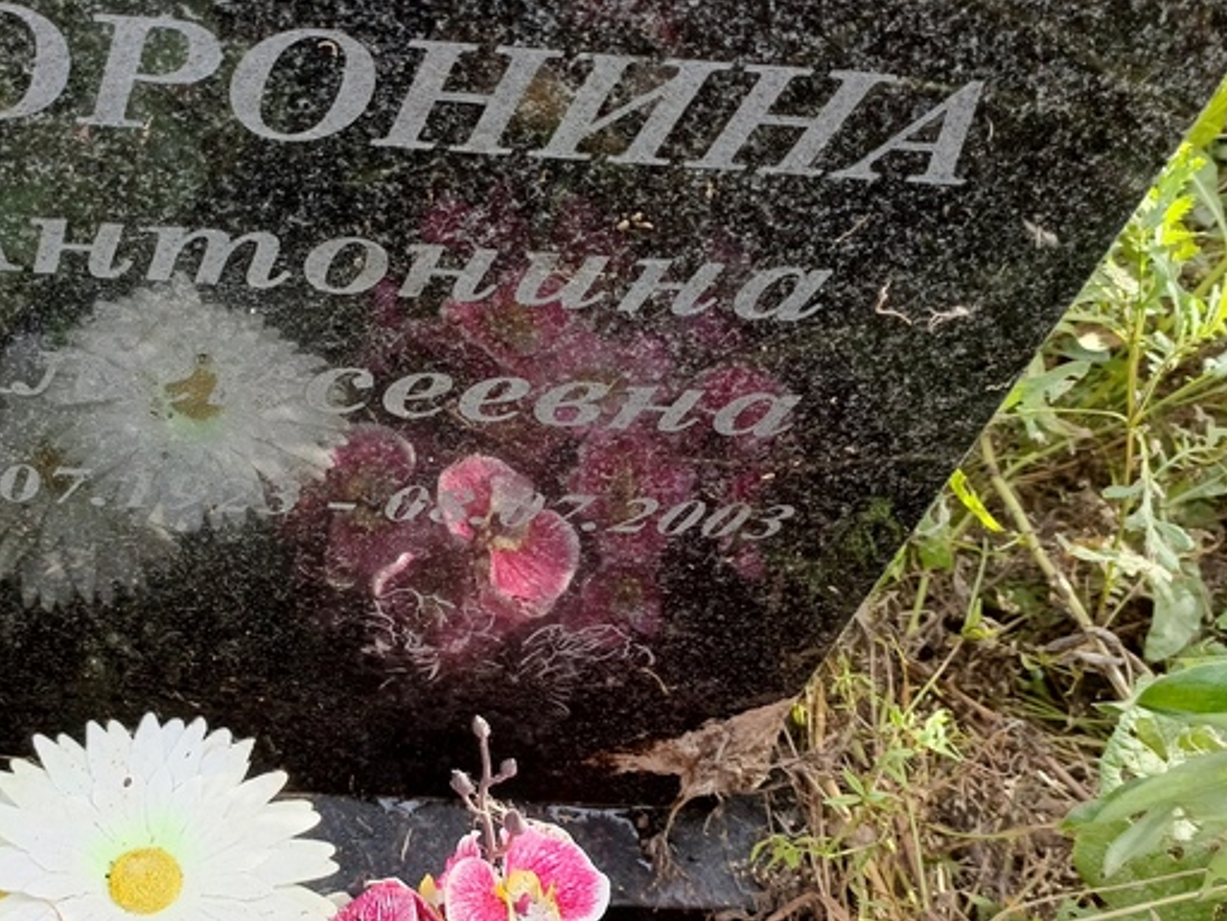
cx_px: 416
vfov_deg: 36.8
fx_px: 1383
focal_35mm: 39
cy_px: 466
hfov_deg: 47.1
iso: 132
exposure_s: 1/100
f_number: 1.69
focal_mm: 4.76
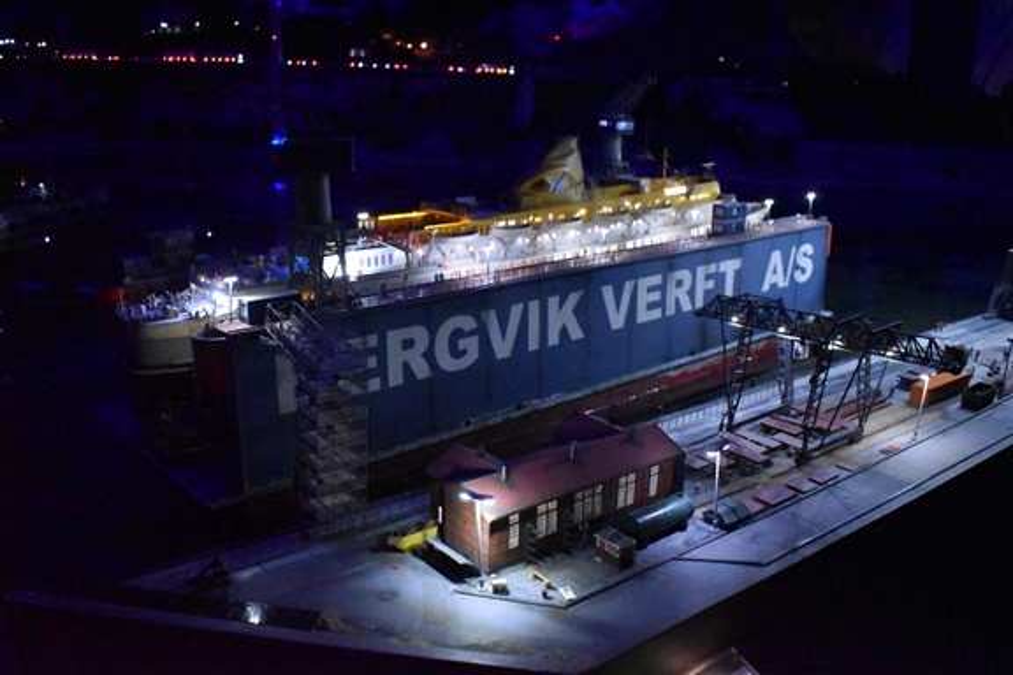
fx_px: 886
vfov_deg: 41.7
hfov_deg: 59.5
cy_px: 338
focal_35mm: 32
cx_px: 506
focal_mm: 21
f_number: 3.8
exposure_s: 1/50
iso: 12800
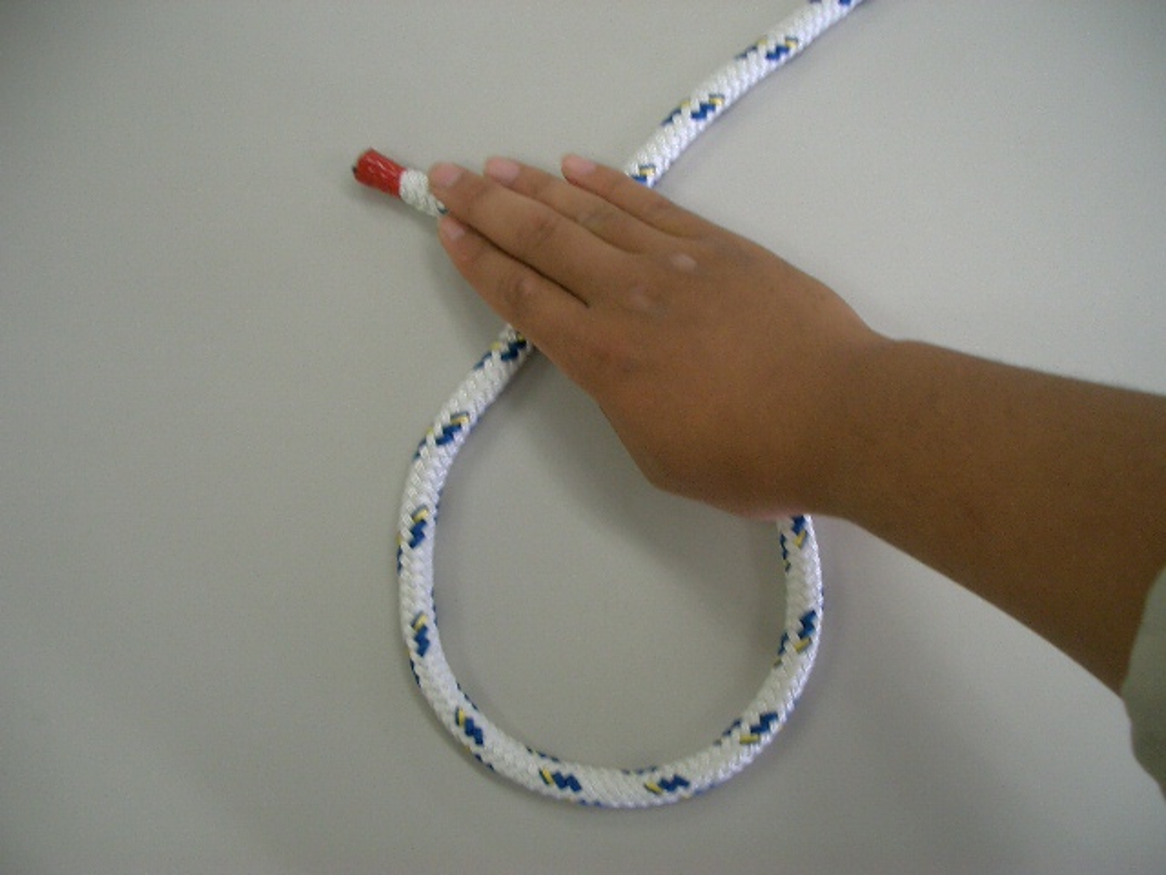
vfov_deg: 40.7
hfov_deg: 52.6
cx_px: 583
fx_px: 1179
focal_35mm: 35
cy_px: 438
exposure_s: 1/50
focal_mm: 5.8
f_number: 2.6
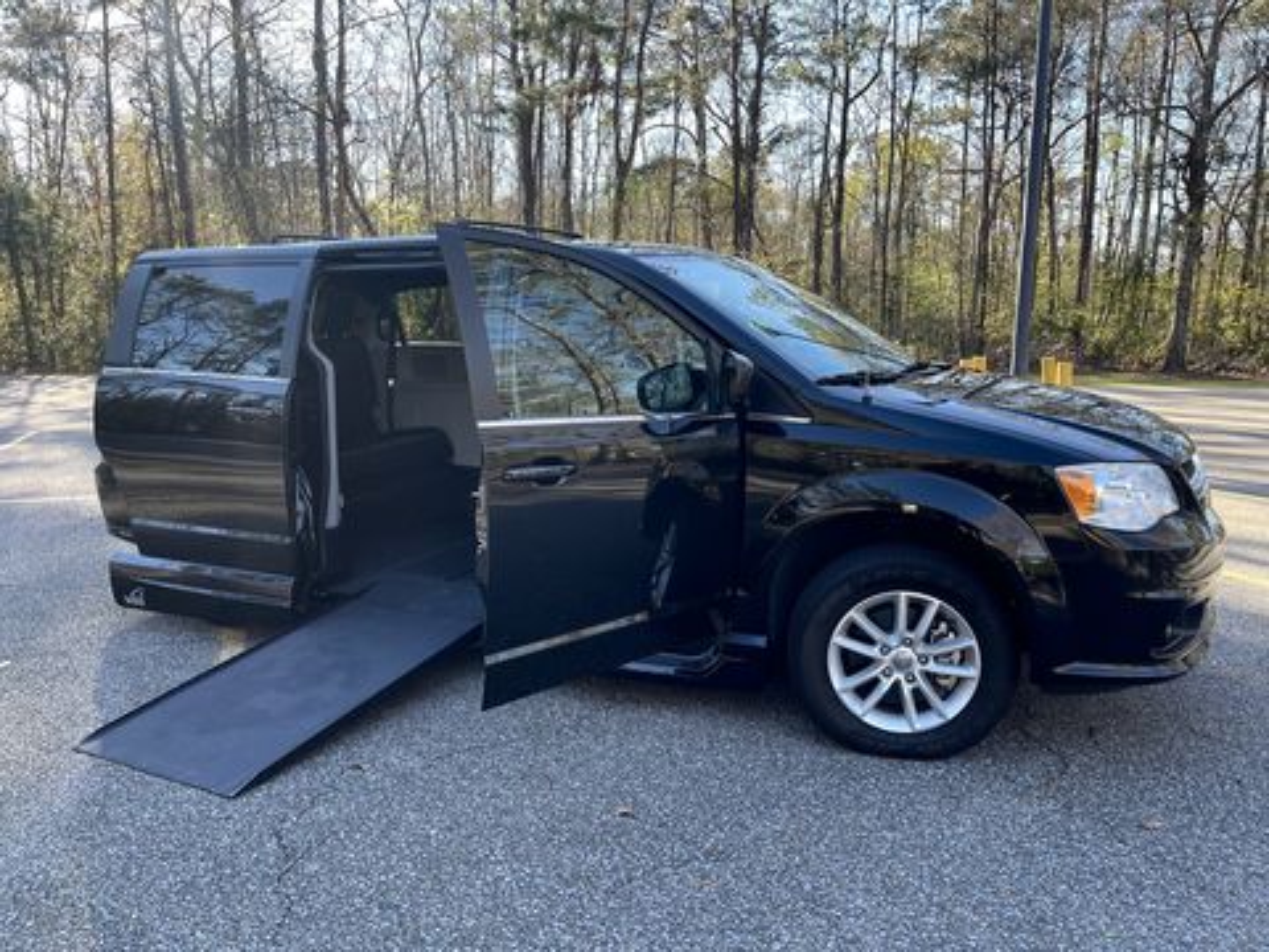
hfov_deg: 67.3
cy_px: 476
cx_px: 634
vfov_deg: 53.1
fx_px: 953
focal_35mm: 26
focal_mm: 5.1
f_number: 1.6
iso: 32
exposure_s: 1/269
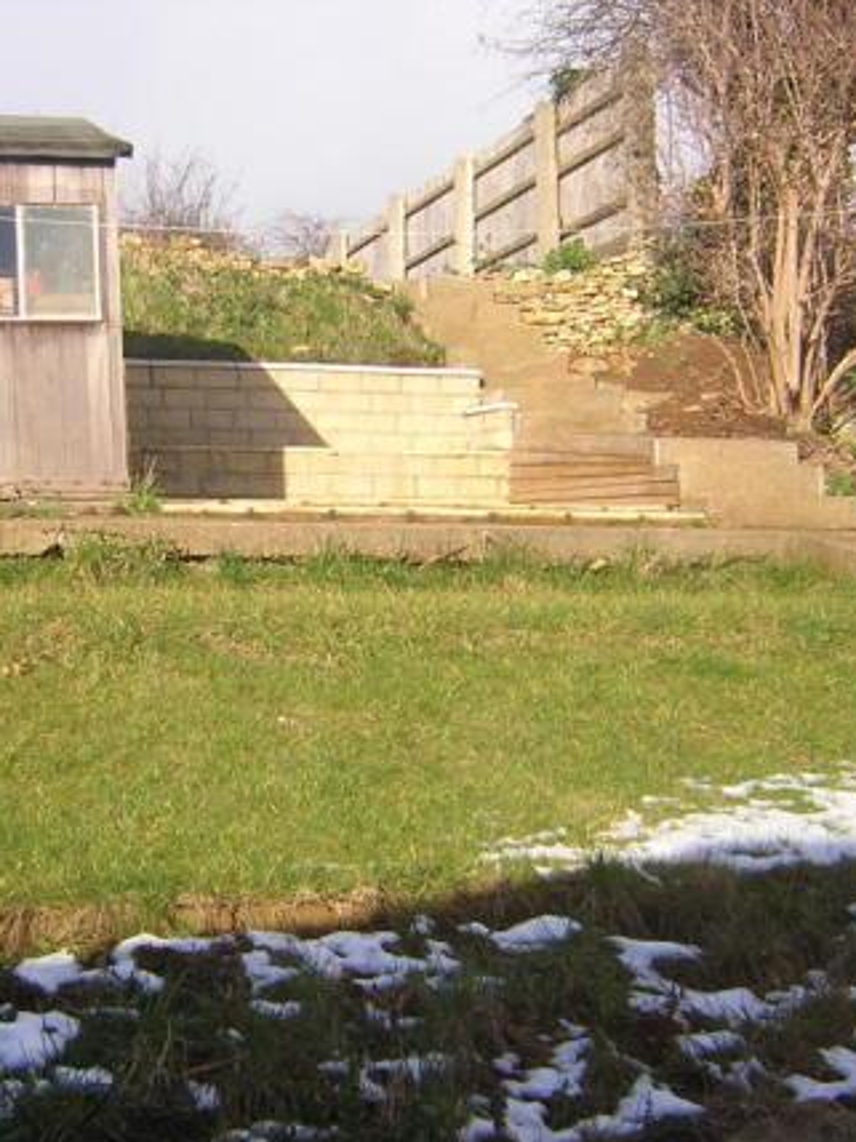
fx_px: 1616
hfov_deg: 29.2
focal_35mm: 49
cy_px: 578
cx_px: 220
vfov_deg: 38.9
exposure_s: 1/171
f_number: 5.2
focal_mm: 4.7
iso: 100
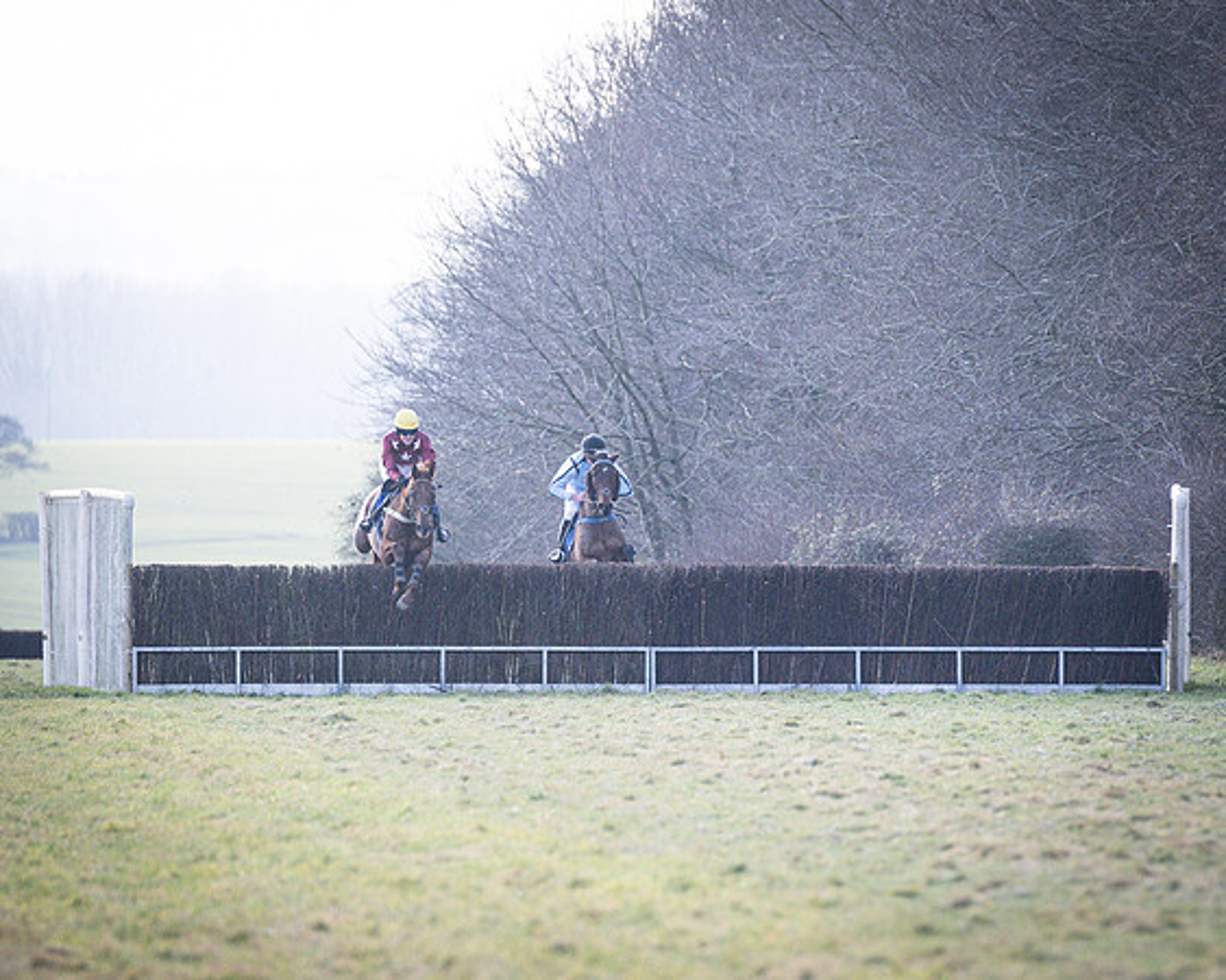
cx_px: 813
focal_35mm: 462
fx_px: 16768
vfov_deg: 3.3
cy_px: 485
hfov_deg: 4.2
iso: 400
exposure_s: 1/1600
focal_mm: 200
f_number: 3.2
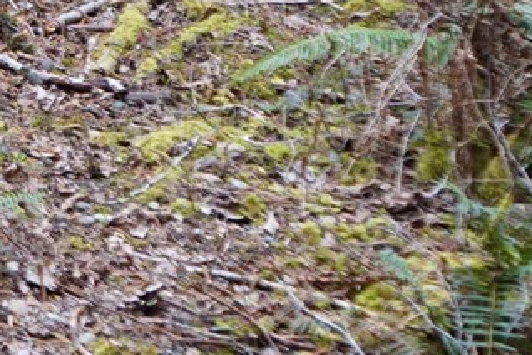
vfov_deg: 8.3
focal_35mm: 155
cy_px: -431
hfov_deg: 11.3
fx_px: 2290
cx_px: -682
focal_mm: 29
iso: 640
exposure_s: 1/160
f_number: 4
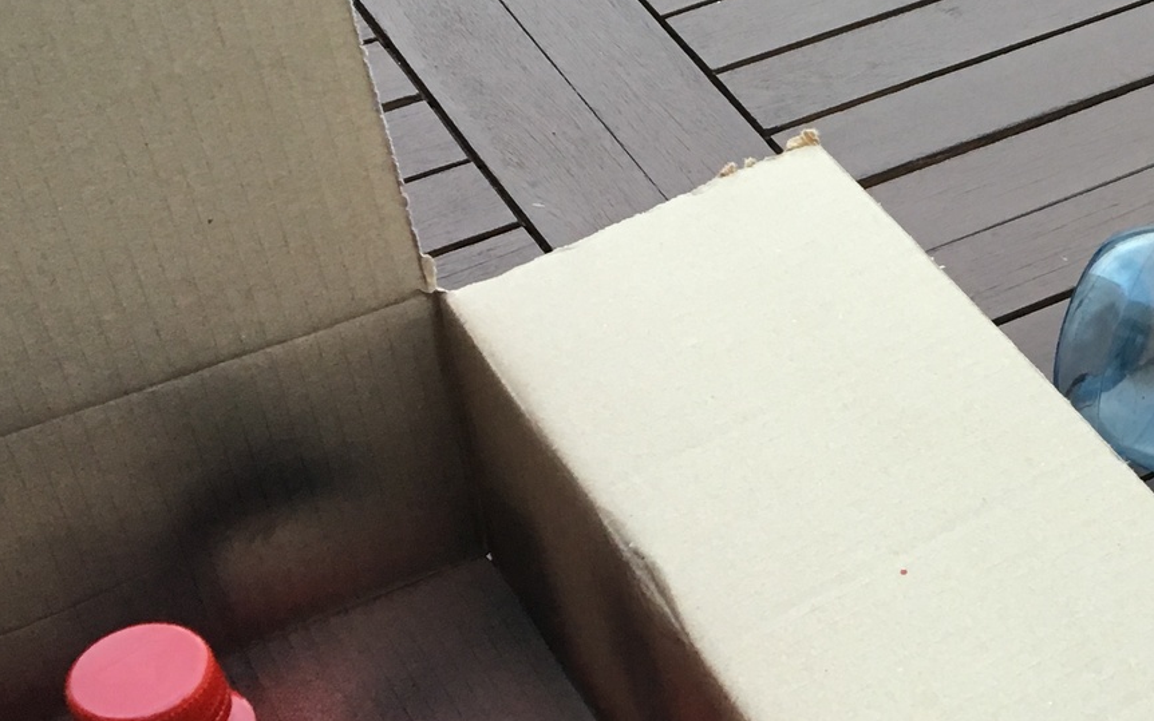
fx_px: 2296
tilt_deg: -45.8
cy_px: 595
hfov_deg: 27.4
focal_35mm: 73
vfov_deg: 17.7
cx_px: 984
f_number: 2.2
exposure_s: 1/33
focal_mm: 4.15
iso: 50
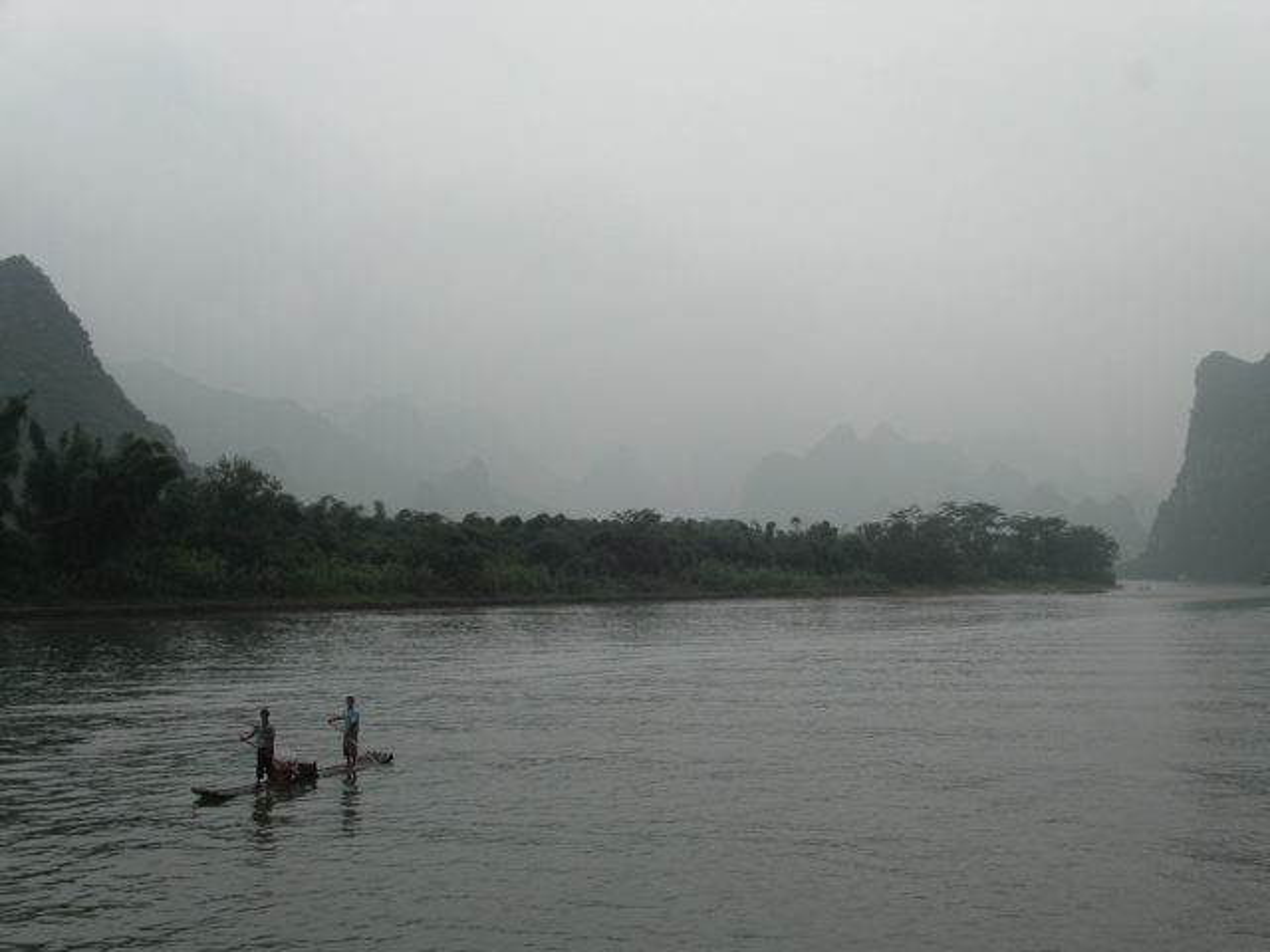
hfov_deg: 49.0
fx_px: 1394
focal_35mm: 38
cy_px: 476
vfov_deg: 37.7
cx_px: 635
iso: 100
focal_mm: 7.8
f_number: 8
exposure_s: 1/350
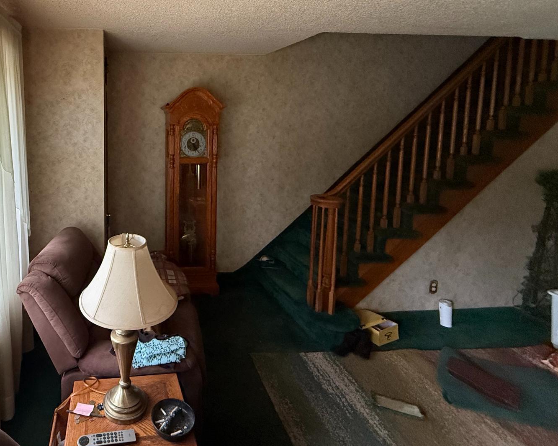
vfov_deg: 64.1
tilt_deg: -4.8
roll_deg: +0.4
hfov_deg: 72.4
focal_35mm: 21
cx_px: 141
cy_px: 154
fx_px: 347
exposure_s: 1/60
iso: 500
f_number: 2.2
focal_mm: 2.22
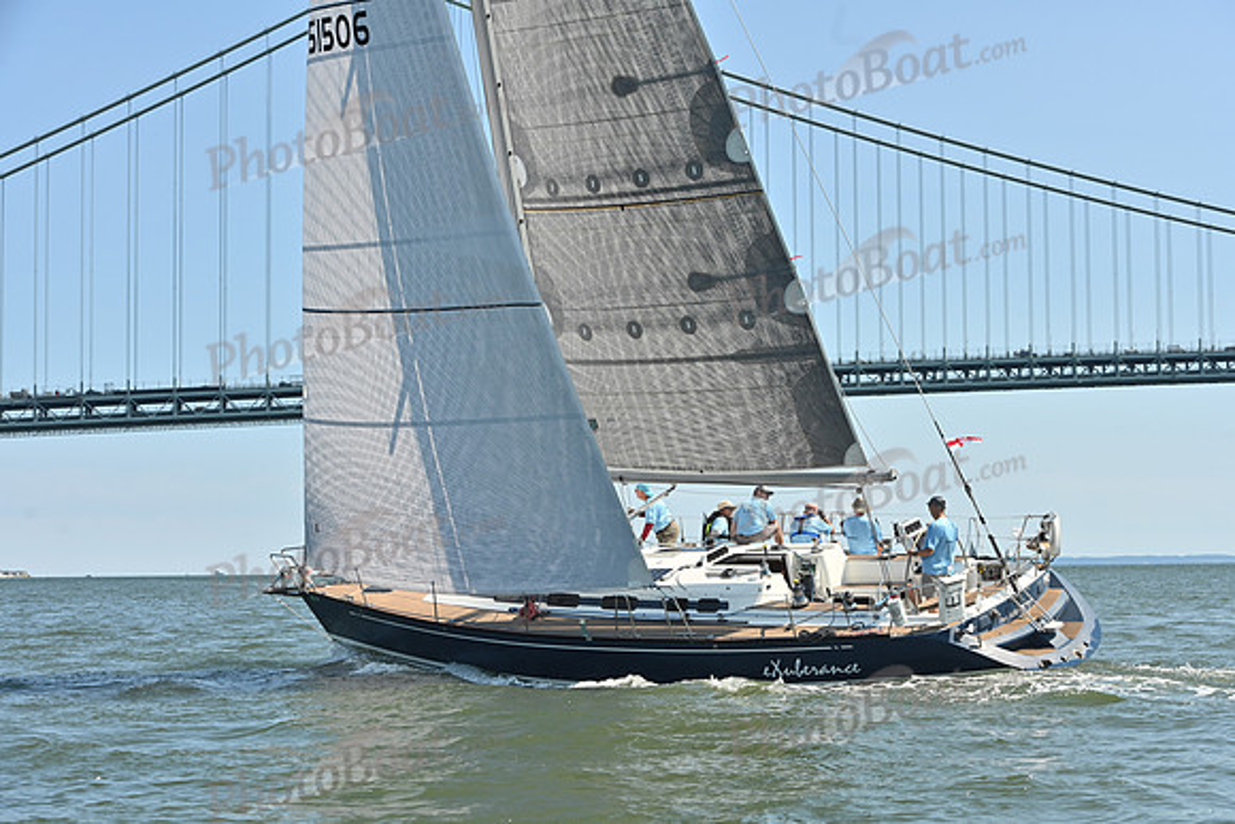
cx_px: 618
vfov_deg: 19.5
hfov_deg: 28.8
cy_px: 412
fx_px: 2402
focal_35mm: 70
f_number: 8
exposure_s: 1/1000
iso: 320
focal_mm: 70
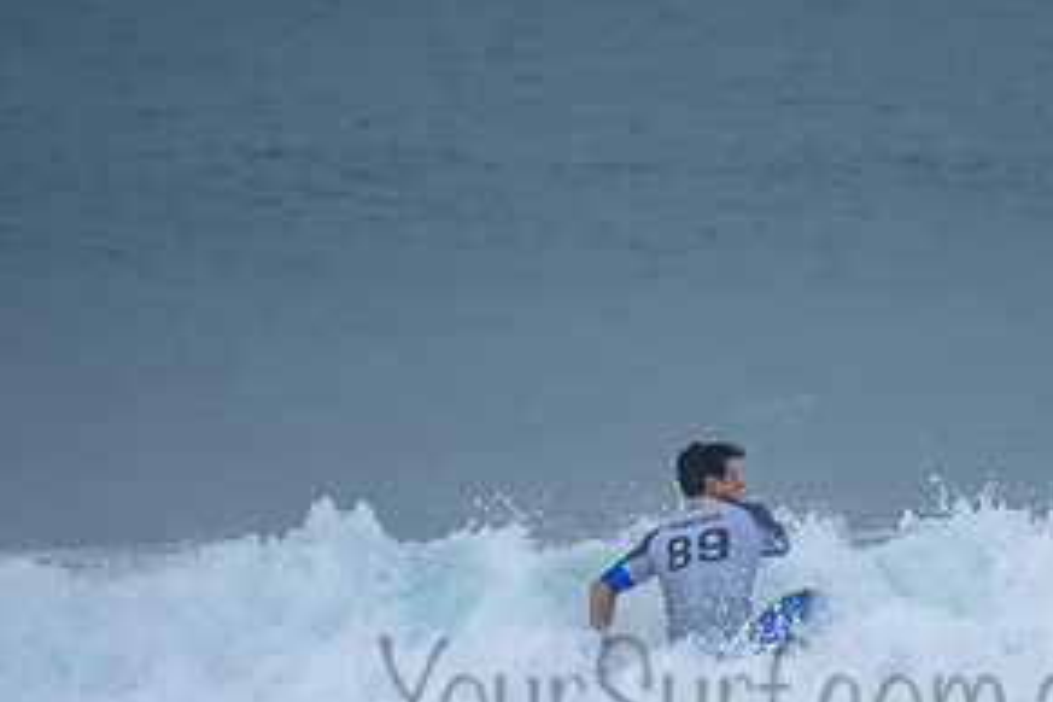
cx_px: 753
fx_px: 29101
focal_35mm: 995
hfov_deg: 2.1
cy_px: 660
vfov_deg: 1.4
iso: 180
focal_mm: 500
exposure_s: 1/800
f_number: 5.6
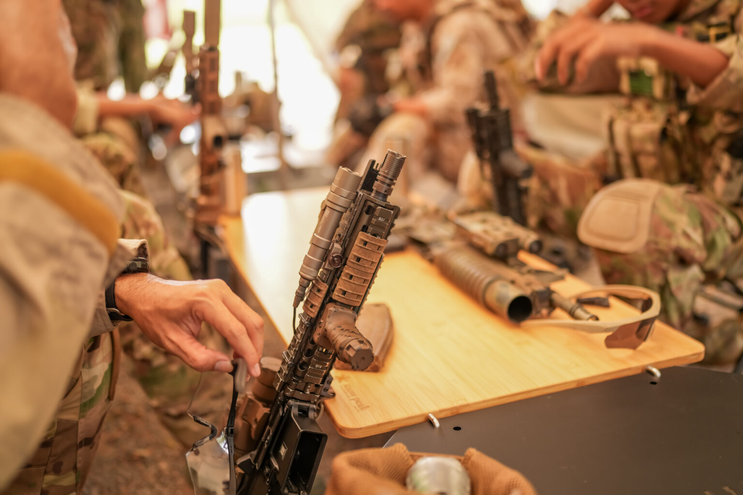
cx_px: 372
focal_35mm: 35
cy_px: 248
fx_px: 722
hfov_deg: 54.4
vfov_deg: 37.9
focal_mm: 35
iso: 100
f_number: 1.4
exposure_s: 1/151
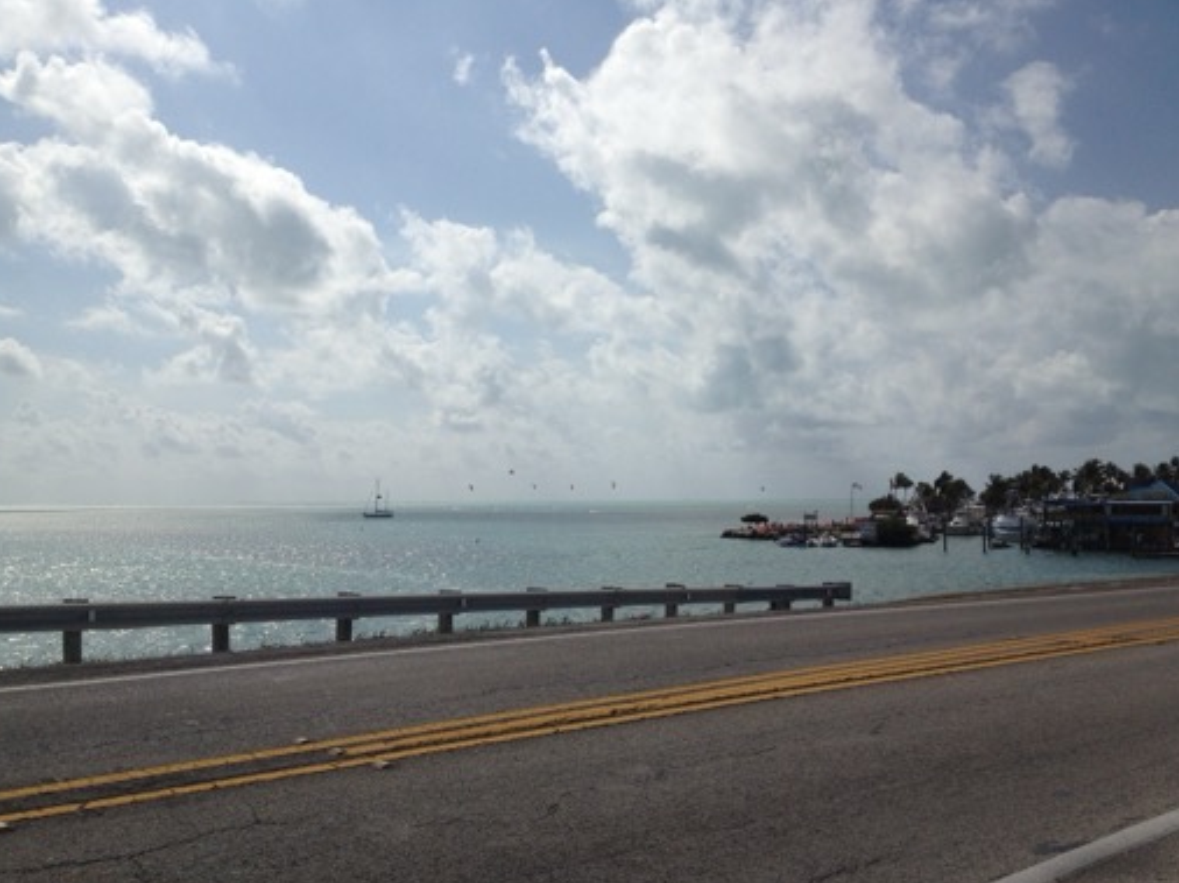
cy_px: 450
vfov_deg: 39.6
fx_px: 1226
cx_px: 580
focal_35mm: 36
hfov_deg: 51.4
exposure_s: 1/7937
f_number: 2.4
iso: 64
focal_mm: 4.28
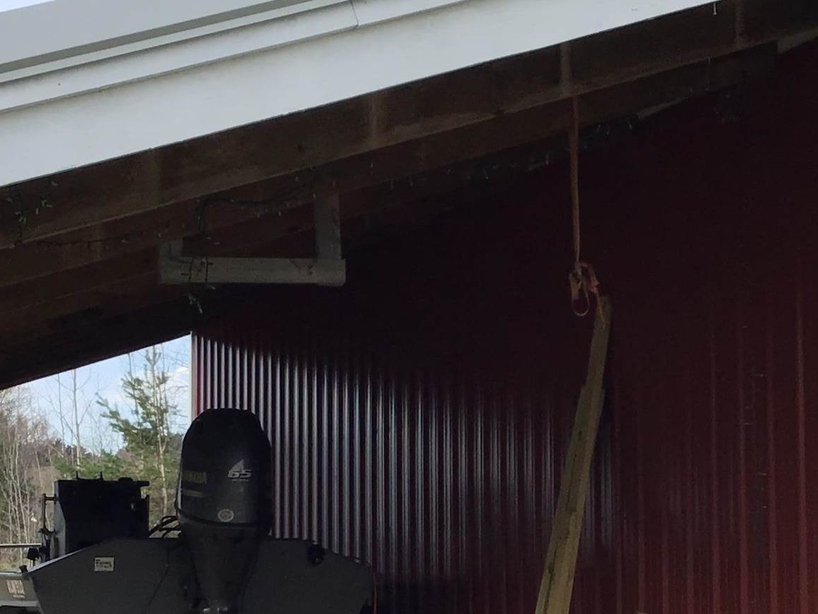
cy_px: 479
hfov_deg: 23.8
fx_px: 1938
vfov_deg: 17.9
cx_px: 423
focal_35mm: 82
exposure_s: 1/455
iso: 25
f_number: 2.4
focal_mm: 3.3
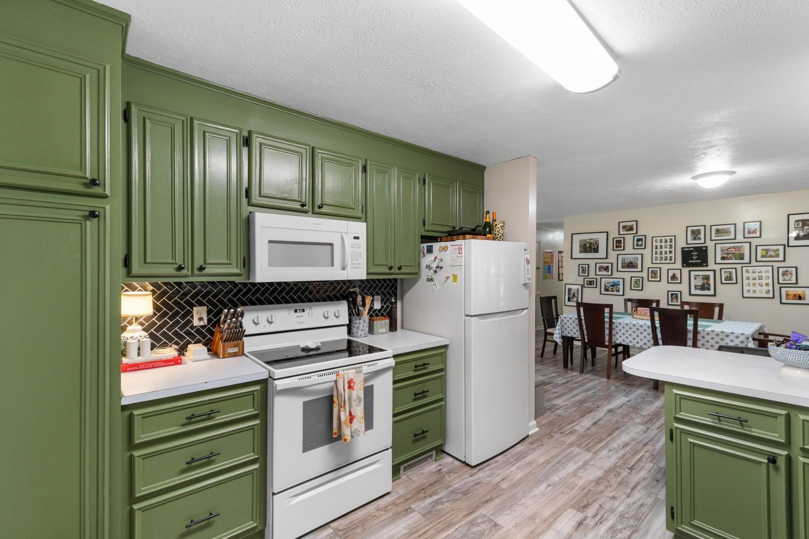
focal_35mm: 15
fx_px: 337
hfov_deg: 100.4
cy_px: 270
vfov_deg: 77.3
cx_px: 404
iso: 100
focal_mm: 10
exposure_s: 1/5
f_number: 4.5
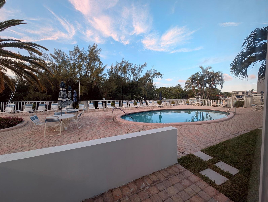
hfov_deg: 110.5
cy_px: 101
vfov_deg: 94.6
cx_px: 134
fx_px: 93
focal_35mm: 12
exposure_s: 1/515
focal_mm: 2.23
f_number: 1.95
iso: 40
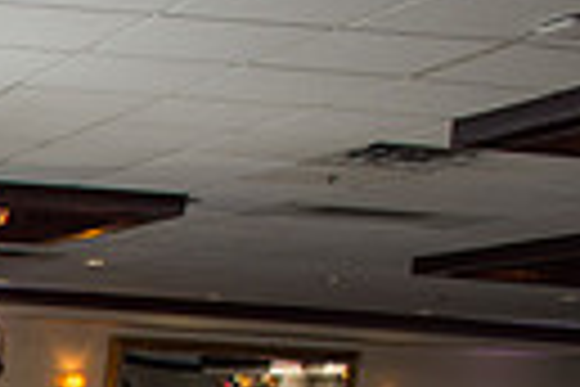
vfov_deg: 11.5
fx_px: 1740
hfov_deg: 14.9
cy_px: 765
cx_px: -629
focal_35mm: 108
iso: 800
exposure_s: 1/125
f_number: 5.6
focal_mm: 24
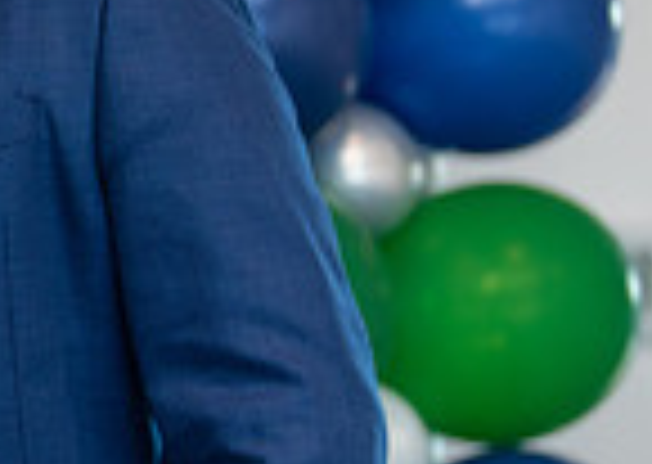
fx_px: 4343
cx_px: -489
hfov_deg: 8.3
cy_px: 235
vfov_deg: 6.1
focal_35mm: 235
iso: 200
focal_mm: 50
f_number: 1.2
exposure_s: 1/320
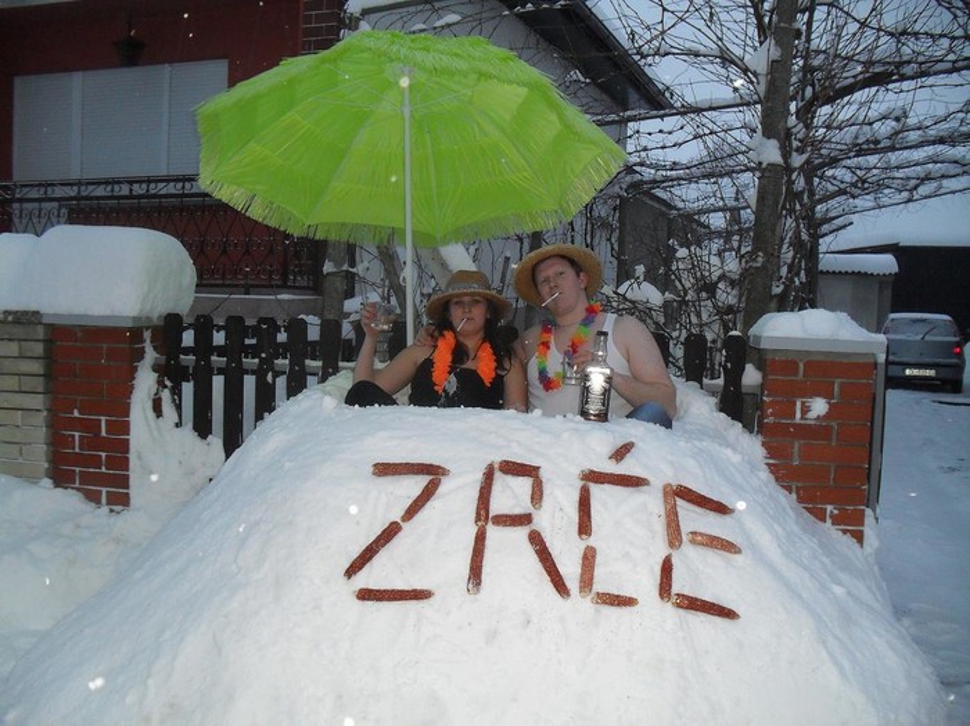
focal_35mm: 35
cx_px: 485
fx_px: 980
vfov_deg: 40.7
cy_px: 363
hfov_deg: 52.7
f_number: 3.2
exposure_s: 1/45
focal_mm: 6.3
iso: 200
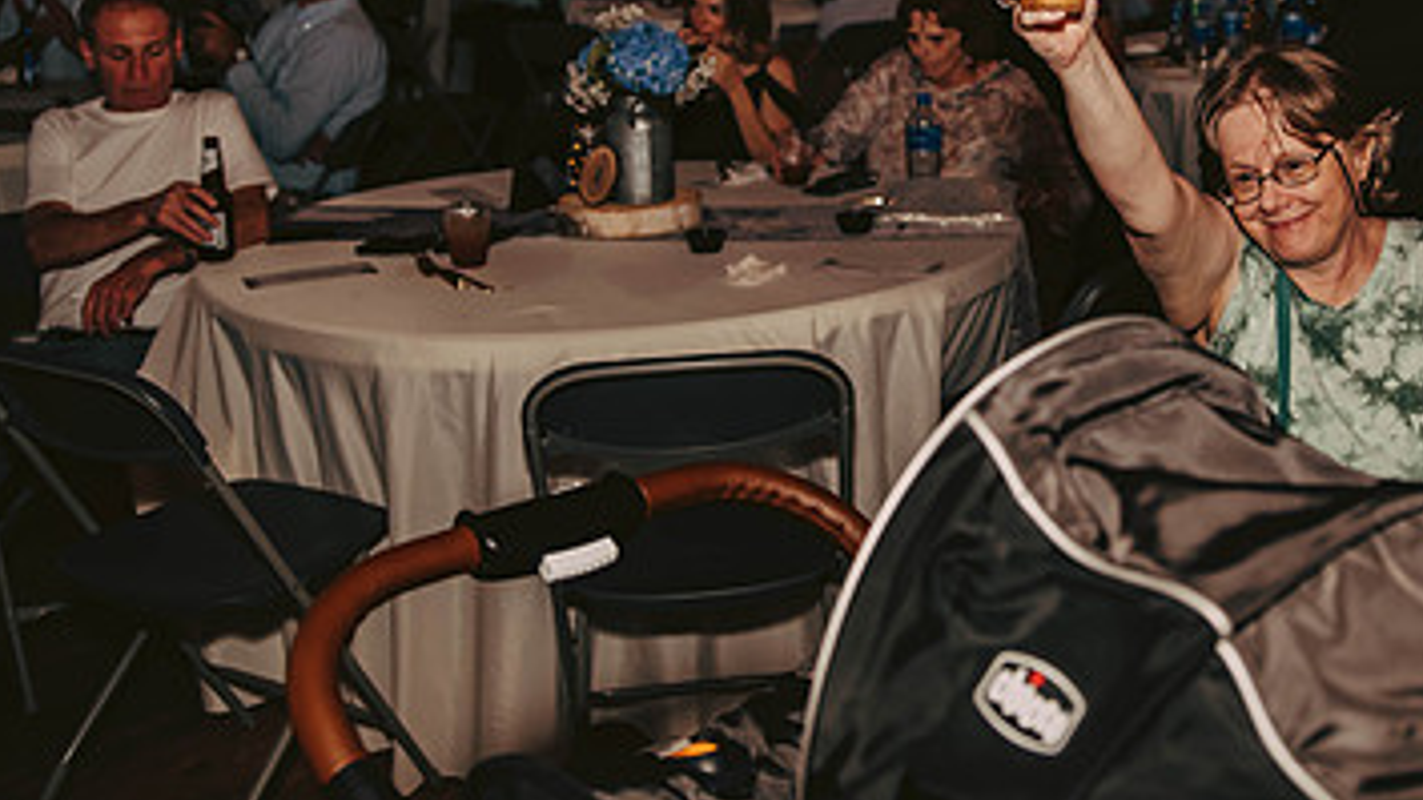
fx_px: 1811
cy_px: 66
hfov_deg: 41.6
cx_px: 1077
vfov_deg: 24.2
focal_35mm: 48
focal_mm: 28
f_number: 2.8
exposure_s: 1/200
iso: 800
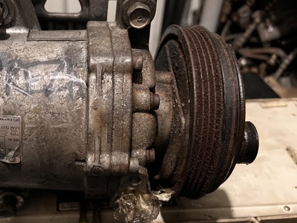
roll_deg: -0.2
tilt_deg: -38.5
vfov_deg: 38.6
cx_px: 86
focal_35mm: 37
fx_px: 317
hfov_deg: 48.8
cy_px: 120
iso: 640
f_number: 1.5
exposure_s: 1/33
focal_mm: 5.7
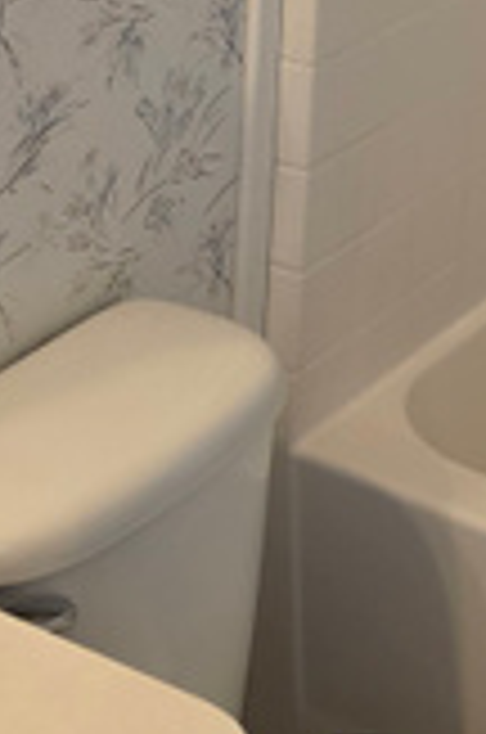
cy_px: -135
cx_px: 522
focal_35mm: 113
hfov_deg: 11.9
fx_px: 2298
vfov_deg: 17.3
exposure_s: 1/120
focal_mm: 6.5
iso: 250
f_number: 1.4
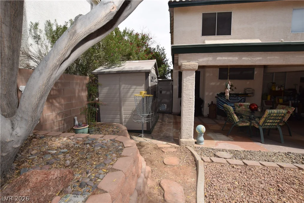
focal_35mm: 15
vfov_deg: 77.3
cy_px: 102
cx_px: 152
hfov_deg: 100.4
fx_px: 127
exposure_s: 1/200
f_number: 8
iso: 100
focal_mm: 10
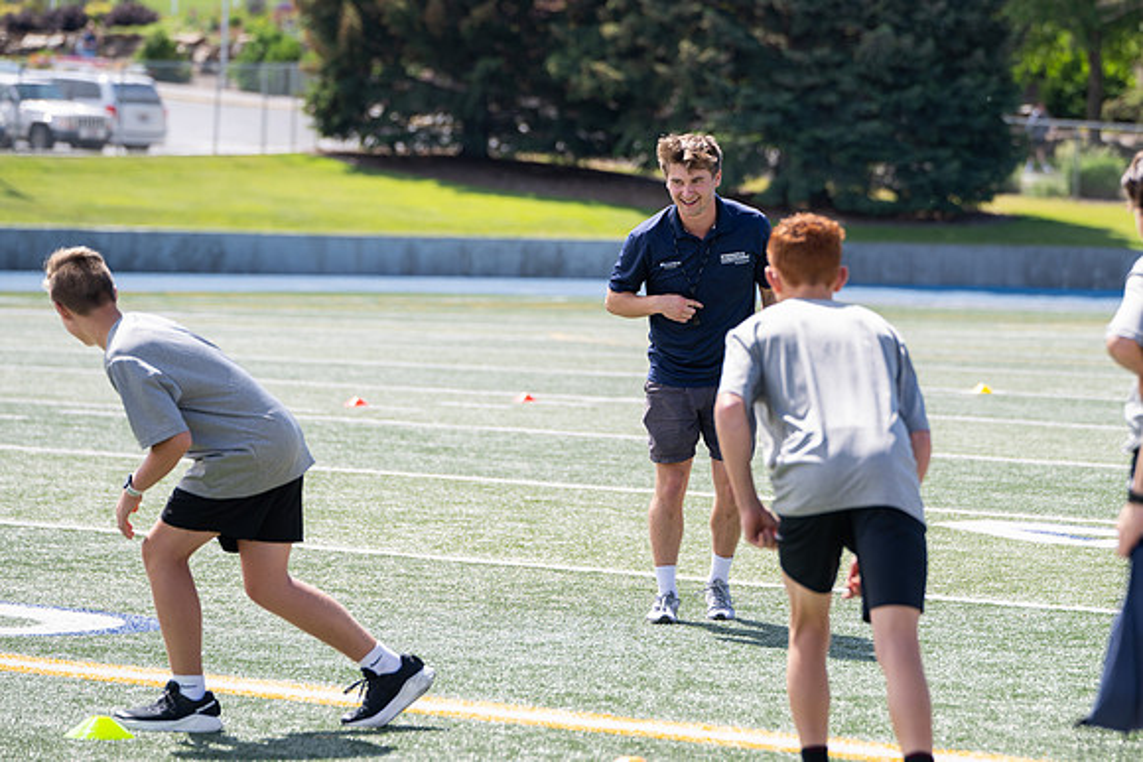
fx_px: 5120
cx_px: 683
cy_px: 310
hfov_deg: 12.7
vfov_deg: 8.5
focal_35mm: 161
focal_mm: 135
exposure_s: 1/500
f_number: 4
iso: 125
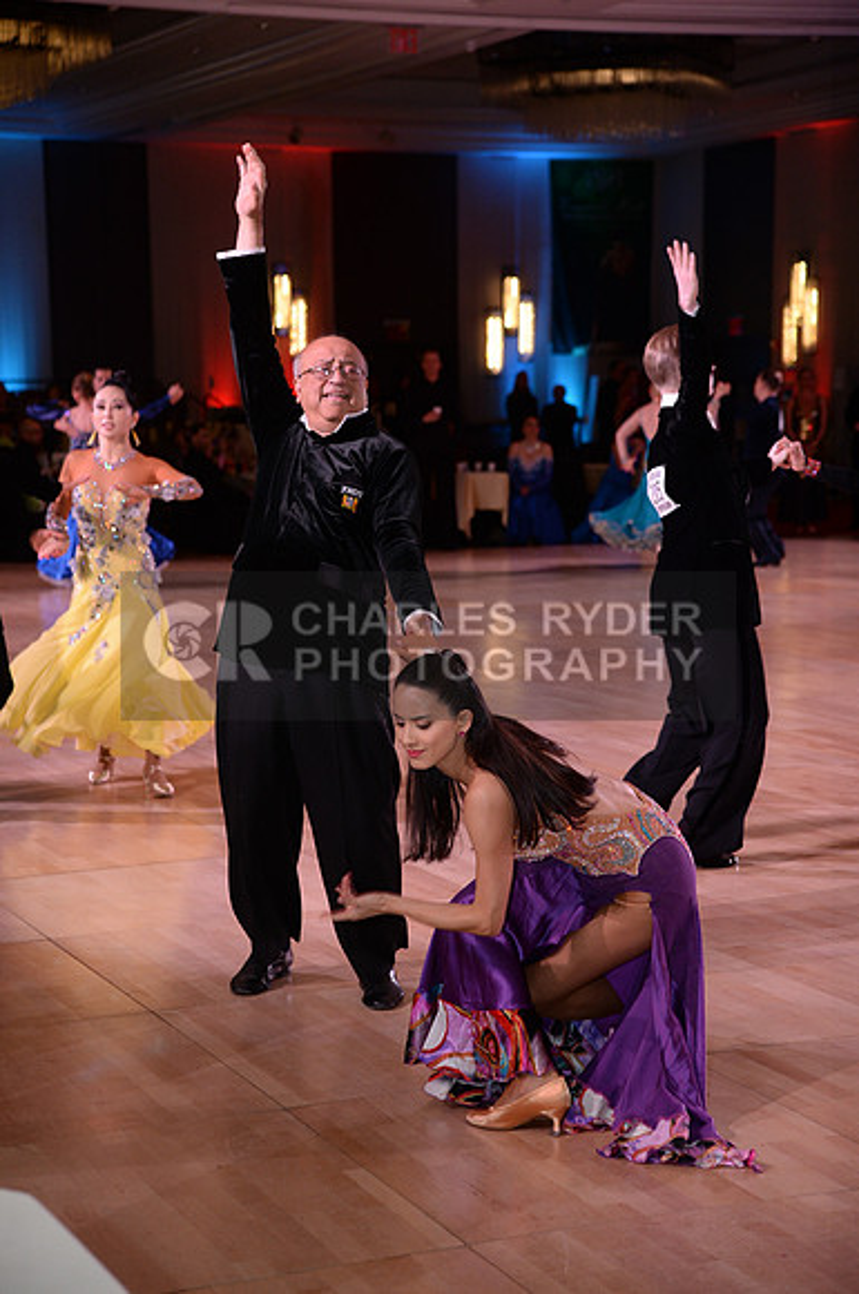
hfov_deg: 18.1
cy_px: 647
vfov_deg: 27.0
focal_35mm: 75
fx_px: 2692
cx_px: 430
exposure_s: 1/250
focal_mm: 75
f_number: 4.5
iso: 1600
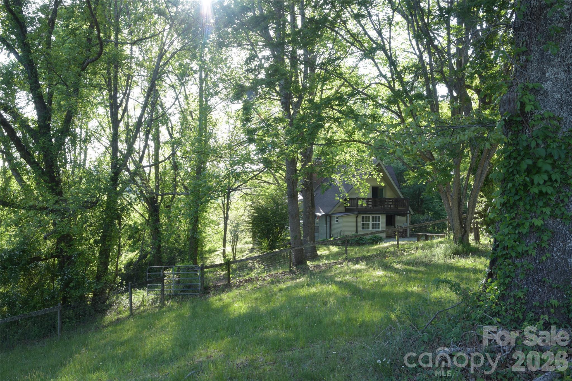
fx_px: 604
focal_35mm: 38
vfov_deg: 35.1
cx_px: 286
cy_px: 190
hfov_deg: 50.7
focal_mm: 38
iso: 320
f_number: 16
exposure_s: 1/13
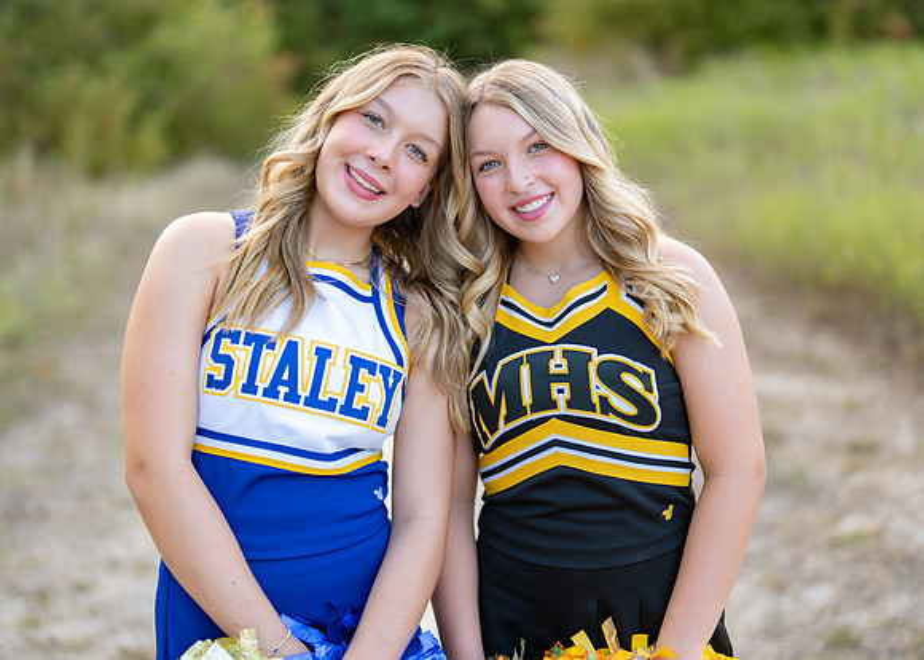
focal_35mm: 54
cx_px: 462
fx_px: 1415
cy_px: 330
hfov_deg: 36.2
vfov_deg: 26.2
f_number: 1.2
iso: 125
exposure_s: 1/400
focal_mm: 50
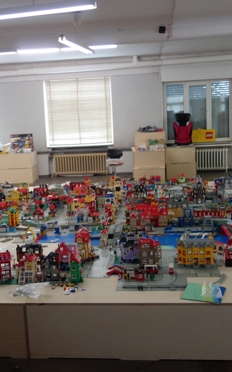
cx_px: 105
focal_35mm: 43
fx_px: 435
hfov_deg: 29.9
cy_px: 186
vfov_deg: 46.2
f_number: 1.8
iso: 125
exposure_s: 1/40
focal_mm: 10.4
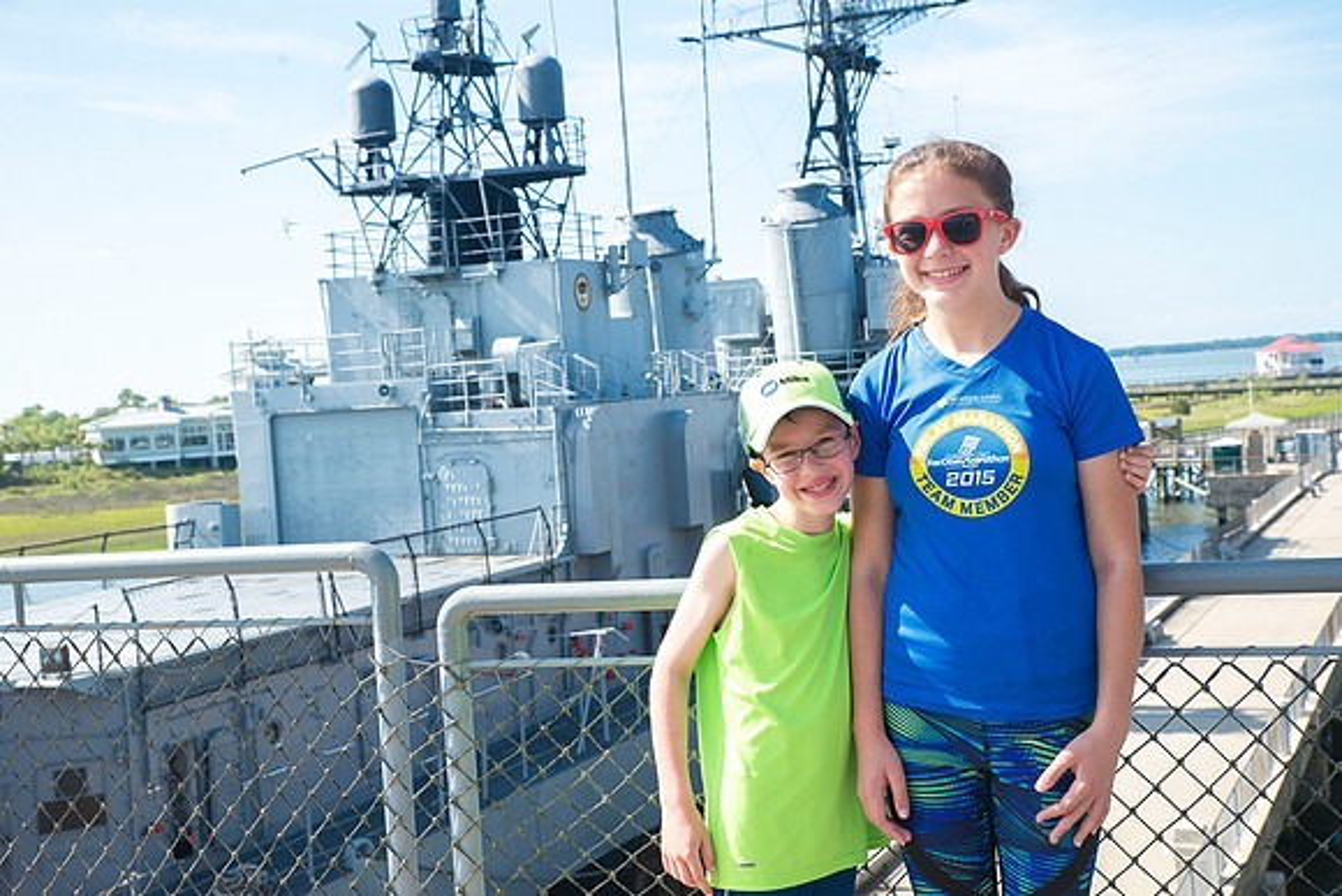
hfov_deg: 38.2
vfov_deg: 26.0
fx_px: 1939
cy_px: 448
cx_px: 671
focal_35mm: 52
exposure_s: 1/800
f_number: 10
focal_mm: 52
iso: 1000
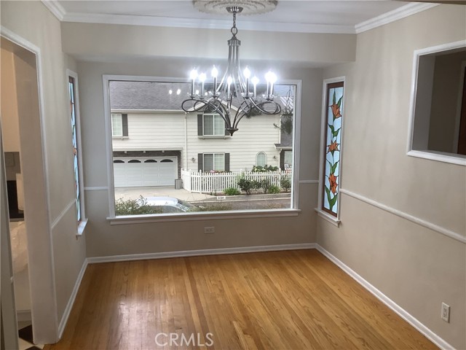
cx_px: 233
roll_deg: -0.2
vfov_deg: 45.4
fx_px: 417
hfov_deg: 58.4
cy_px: 175
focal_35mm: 31
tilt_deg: -8.8
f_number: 2.4
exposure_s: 1/60
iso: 50
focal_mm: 3.3
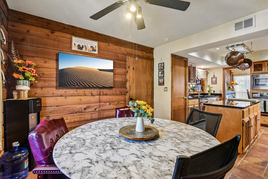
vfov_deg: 73.7
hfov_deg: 96.7
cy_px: 90
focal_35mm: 16
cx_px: 134
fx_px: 119
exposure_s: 1/15
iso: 5000
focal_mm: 16
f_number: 8
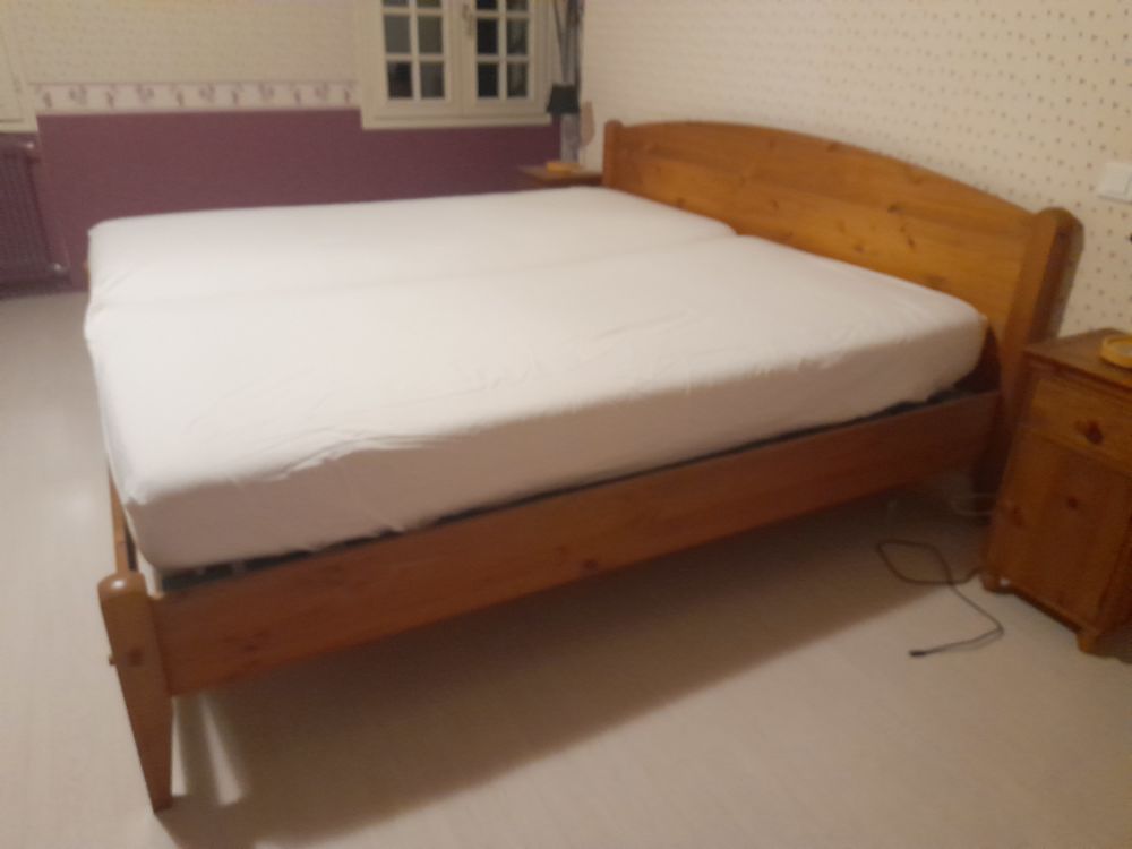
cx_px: 566
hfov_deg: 69.4
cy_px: 424
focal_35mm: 25
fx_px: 818
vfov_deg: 54.9
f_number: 2
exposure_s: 1/10
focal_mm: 4.6
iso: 800
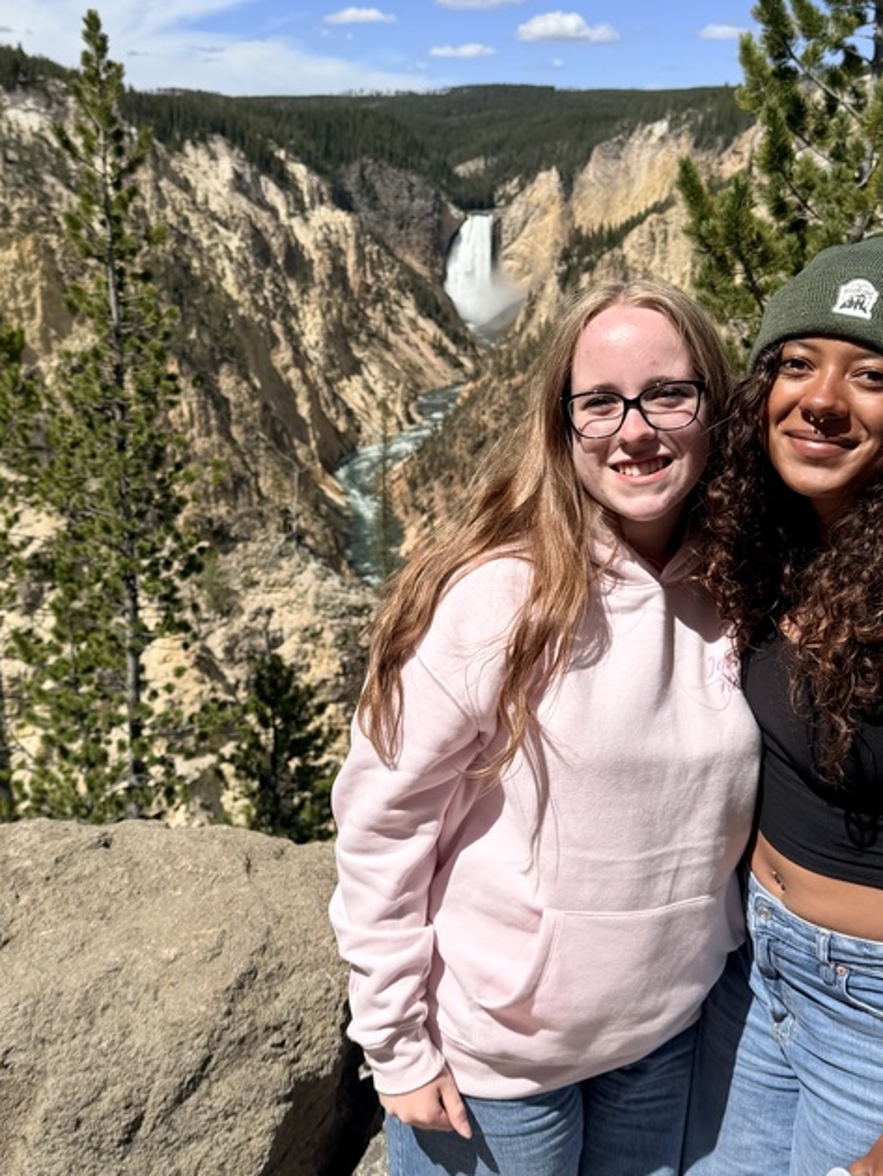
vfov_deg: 47.8
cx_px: 401
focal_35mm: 39
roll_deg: -0.1
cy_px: 530
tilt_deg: -16.4
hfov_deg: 36.8
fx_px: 1326
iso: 80
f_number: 1.78
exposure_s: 1/5319
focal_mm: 6.76
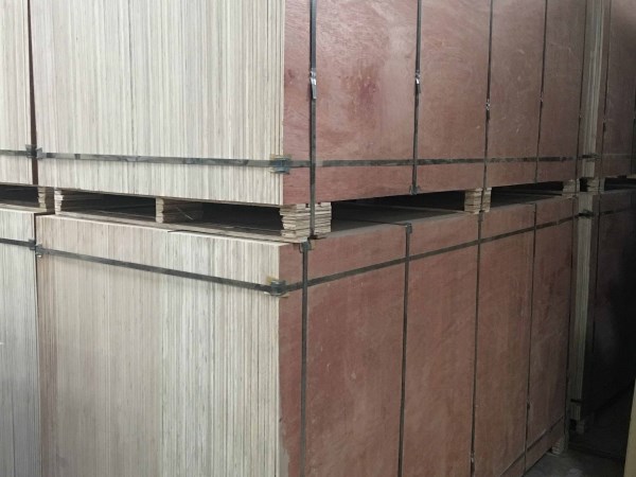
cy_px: 238
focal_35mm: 29
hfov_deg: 61.7
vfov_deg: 48.2
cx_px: 318
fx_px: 533
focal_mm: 4.15
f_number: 2.2
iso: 50
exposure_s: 1/17
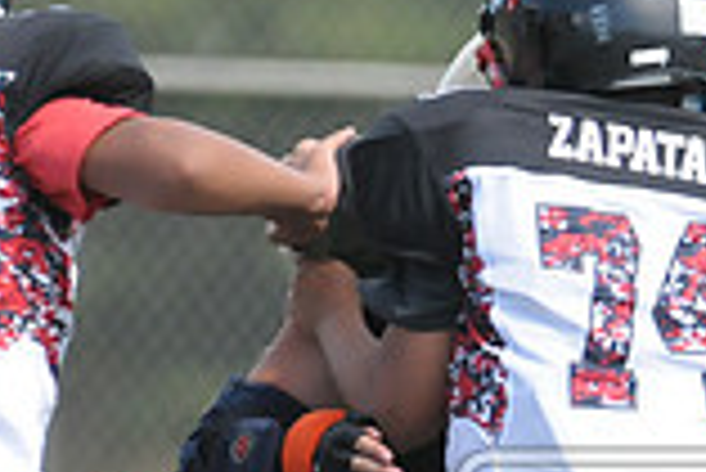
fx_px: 31445
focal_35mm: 1602
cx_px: 994
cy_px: 618
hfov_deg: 1.3
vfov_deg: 0.9
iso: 1600
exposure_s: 1/5000
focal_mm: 290
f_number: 4
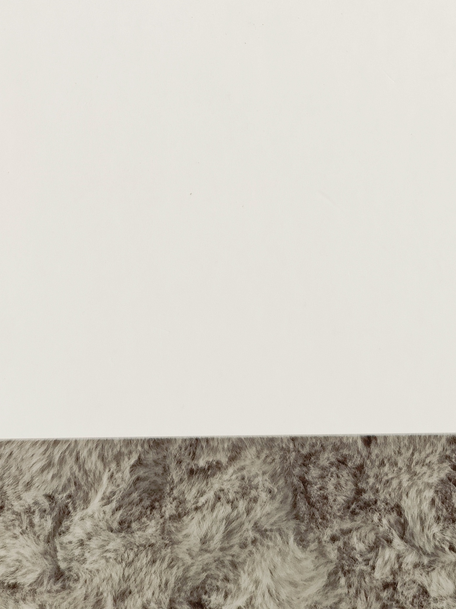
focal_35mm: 75
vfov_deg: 24.4
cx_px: 282
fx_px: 1317
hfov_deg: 19.6
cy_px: -41
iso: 404
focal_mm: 6.06
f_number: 1.8
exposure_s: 1/50
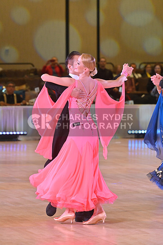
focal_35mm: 200
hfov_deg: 6.9
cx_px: 82
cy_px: 122
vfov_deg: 10.3
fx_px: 1357
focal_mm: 200
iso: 4000
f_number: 5.6
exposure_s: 1/400
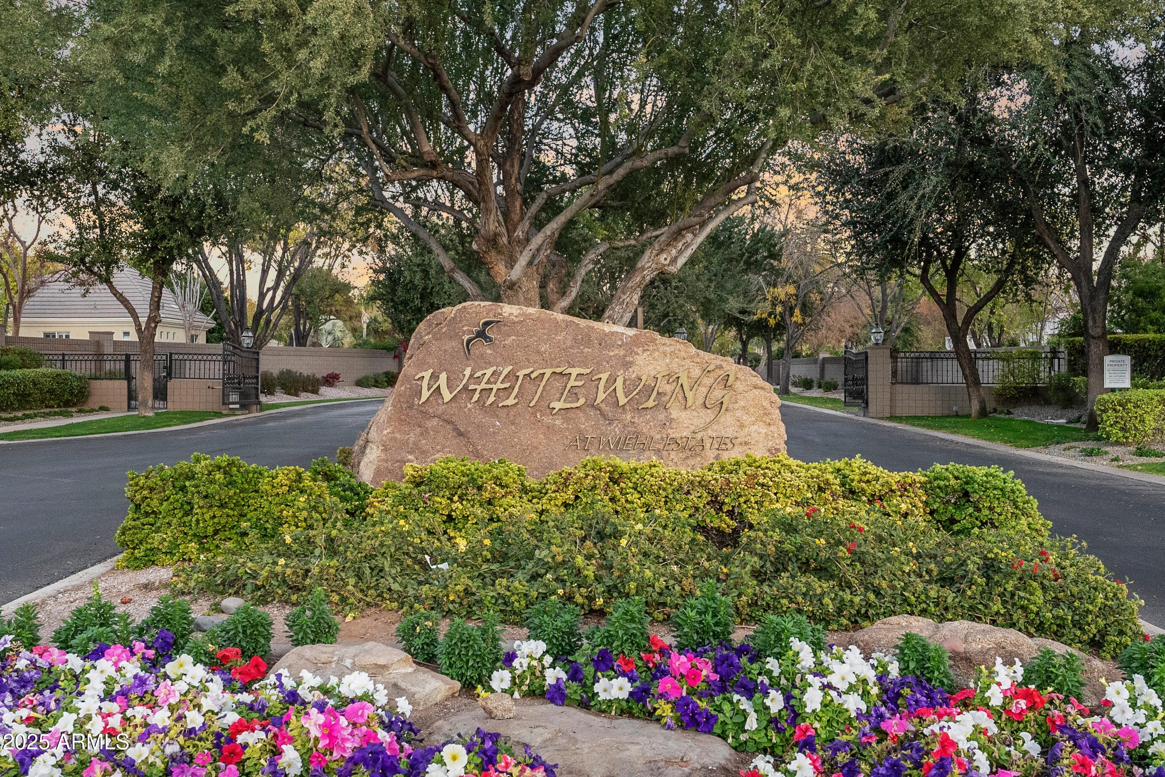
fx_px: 1165
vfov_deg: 36.9
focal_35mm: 36
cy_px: 388
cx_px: 582
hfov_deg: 53.1
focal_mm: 24
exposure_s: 1/80
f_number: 8
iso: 3200
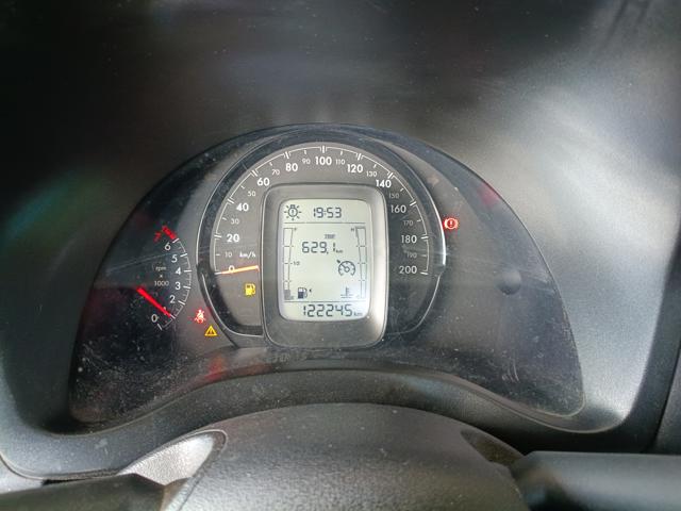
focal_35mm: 26
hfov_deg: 67.3
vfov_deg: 53.1
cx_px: 340
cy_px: 256
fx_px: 511
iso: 984
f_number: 1.8
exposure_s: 1/40
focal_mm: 4.81
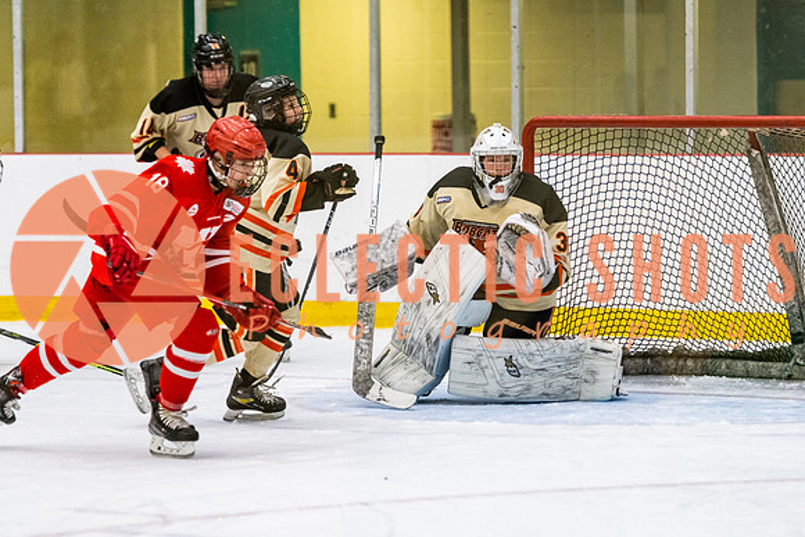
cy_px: 309
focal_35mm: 205
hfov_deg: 10.0
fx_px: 4595
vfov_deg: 6.7
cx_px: 544
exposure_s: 1/640
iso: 3200
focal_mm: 150
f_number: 3.2
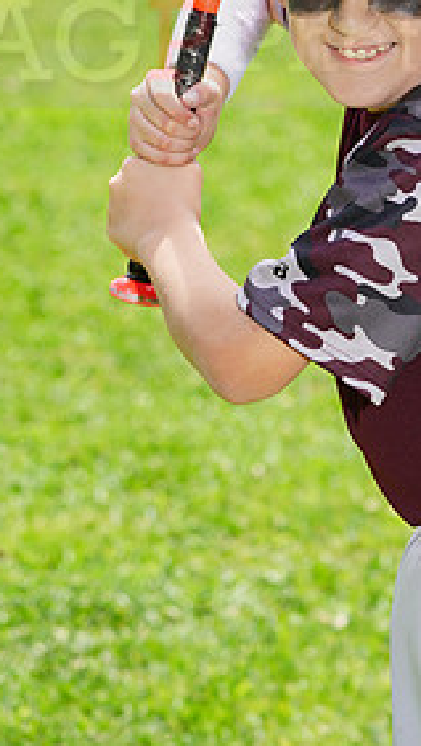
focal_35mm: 381
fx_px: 7548
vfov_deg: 5.7
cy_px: 24
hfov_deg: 3.2
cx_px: 429
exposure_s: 1/200
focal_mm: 177
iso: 200
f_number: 8
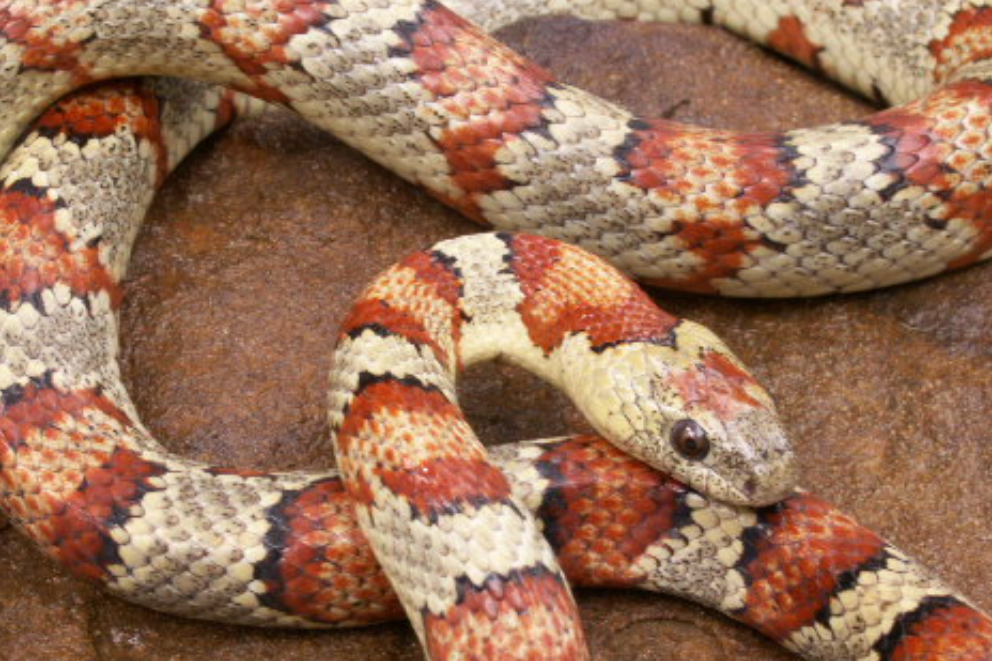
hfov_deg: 22.8
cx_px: 402
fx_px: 2451
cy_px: 389
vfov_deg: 15.3
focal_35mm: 89
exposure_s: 1/80
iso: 50
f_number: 4.5
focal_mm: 10.28
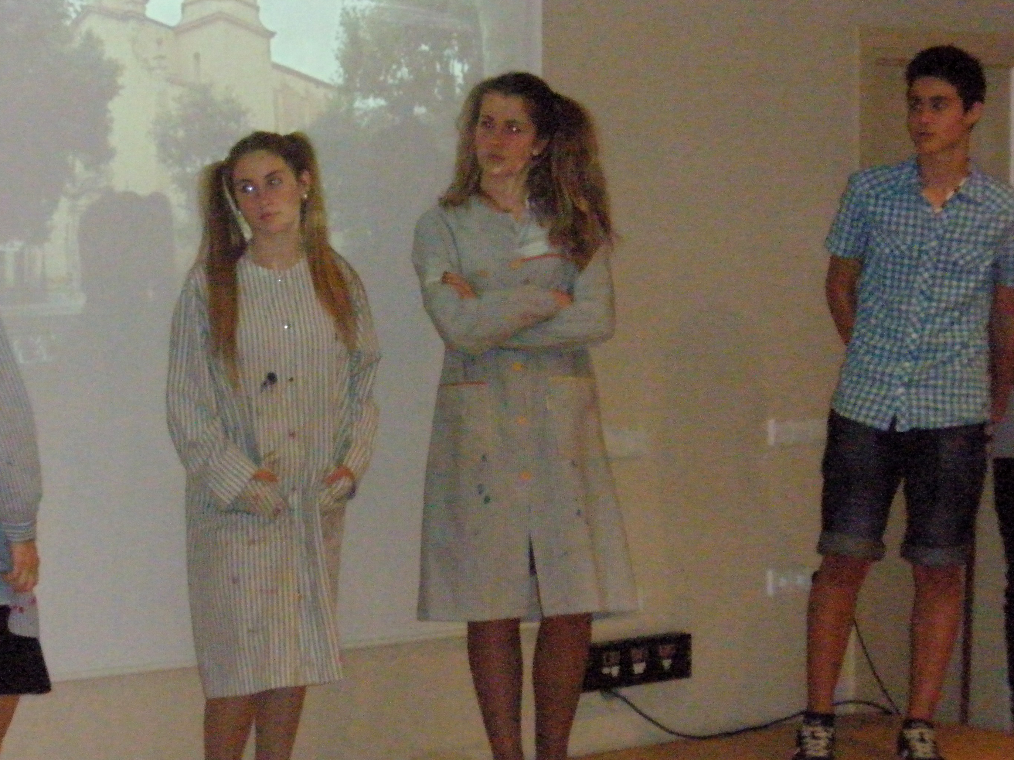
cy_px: 389
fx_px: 3310
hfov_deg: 17.4
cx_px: 373
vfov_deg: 13.1
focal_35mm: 113
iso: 800
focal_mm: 15
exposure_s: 1/80
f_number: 5.1
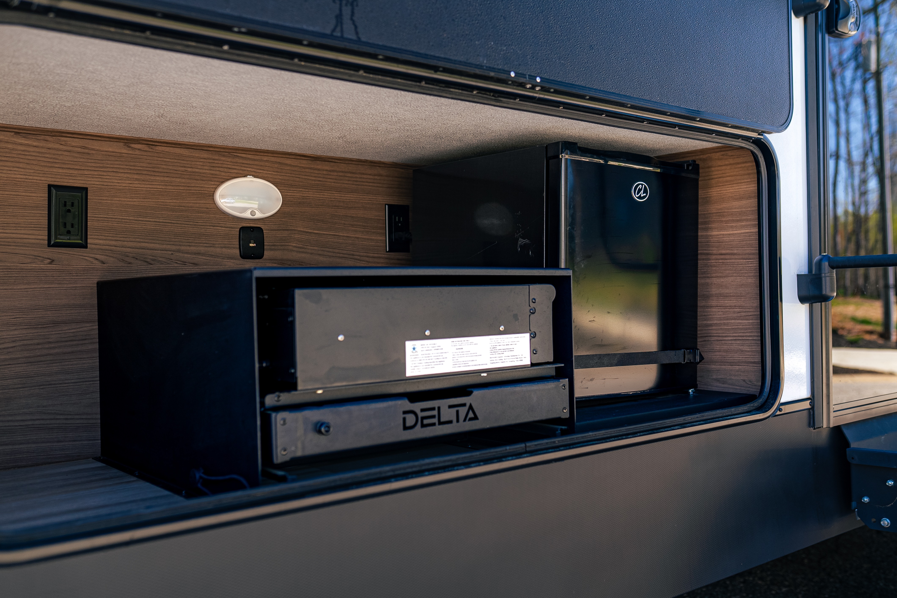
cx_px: 448
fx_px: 872
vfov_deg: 37.9
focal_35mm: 35
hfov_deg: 54.4
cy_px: 299
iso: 200
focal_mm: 35
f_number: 2.8
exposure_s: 1/200
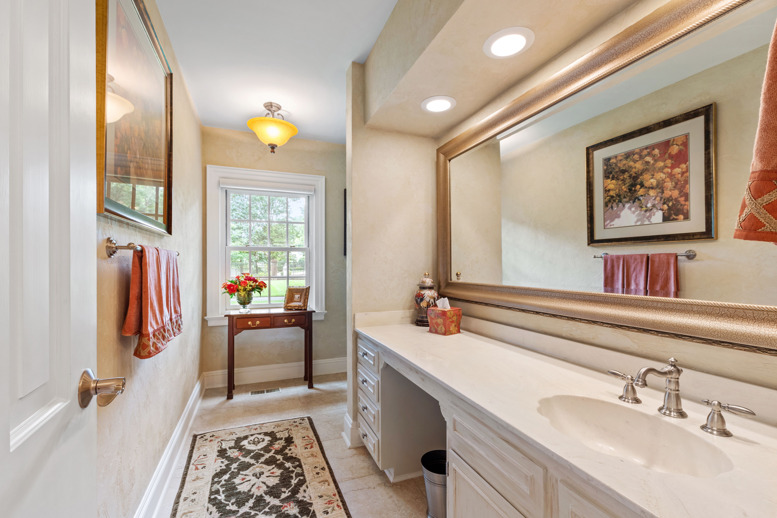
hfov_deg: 100.4
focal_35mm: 15
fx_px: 324
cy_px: 259
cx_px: 388
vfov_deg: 77.3
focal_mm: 10
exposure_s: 1.3
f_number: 9
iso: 100
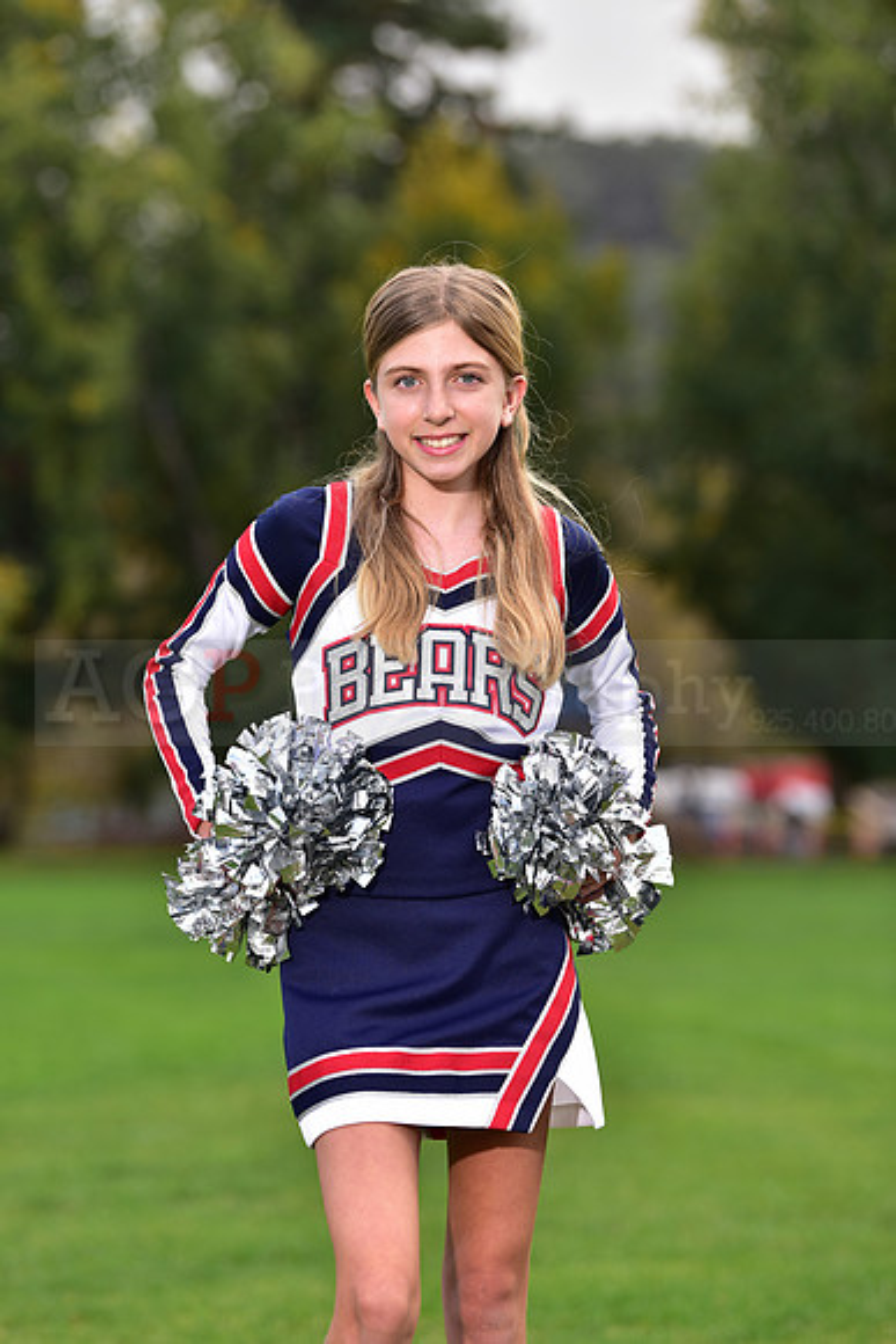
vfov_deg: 15.2
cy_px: 672
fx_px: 5037
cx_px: 448
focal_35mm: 135
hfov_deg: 10.2
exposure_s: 1/250
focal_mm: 135
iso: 160
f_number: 4
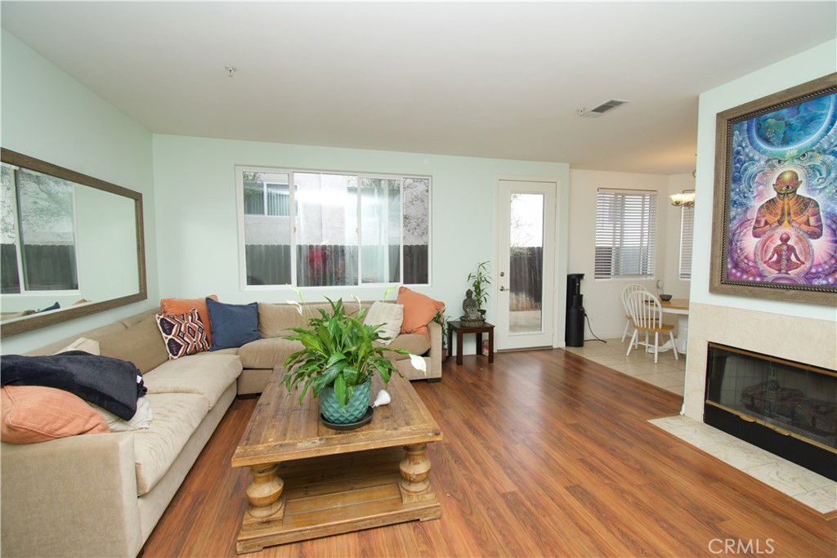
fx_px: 349
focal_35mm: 15
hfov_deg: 100.4
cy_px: 279
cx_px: 418
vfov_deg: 77.3
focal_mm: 10
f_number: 6.3
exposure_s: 1/80
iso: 320
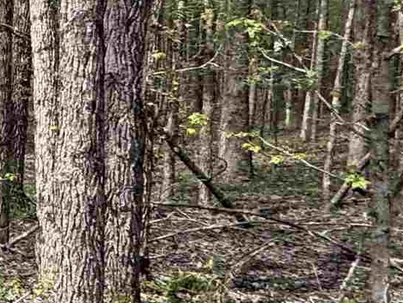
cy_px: 113
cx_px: -524
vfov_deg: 18.9
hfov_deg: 15.6
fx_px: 909
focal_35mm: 78
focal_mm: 2.22
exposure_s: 1/421
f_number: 2.2
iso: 40
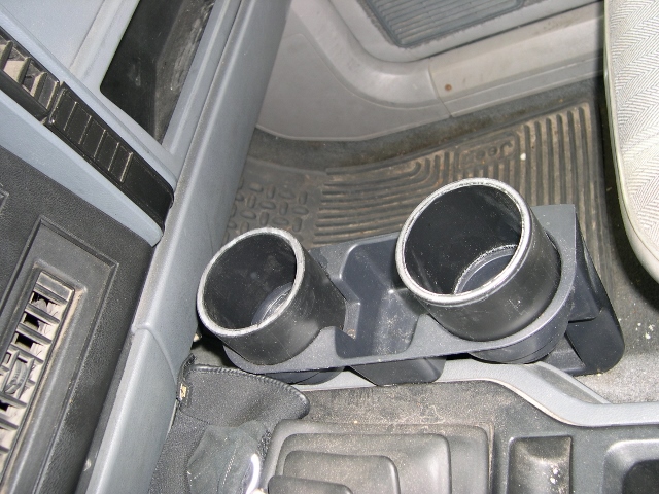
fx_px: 723
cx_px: 330
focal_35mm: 38
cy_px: 247
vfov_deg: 37.7
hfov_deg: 49.0
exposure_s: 1/60
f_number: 2.8
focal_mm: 8
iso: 100
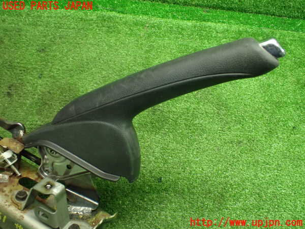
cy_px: 114
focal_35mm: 30
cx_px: 152
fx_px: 264
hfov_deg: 60.0
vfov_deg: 46.8
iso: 800
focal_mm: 5.4
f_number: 2.3
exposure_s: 1/80
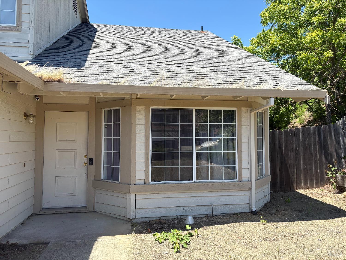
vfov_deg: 53.1
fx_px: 260
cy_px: 130
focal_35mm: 26
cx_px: 173
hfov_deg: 67.3
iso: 50
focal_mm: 5.96
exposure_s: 1/1364
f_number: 1.6
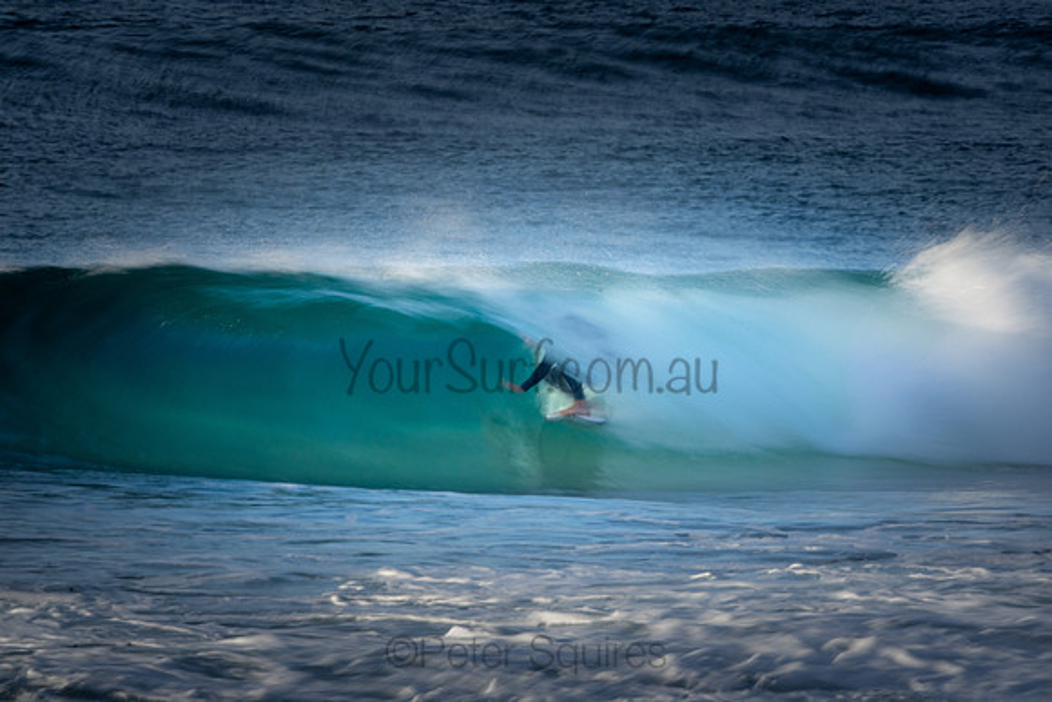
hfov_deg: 2.6
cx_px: 553
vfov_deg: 1.7
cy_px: 360
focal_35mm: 795
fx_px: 23224
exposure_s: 1/13
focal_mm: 500
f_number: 29
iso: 125
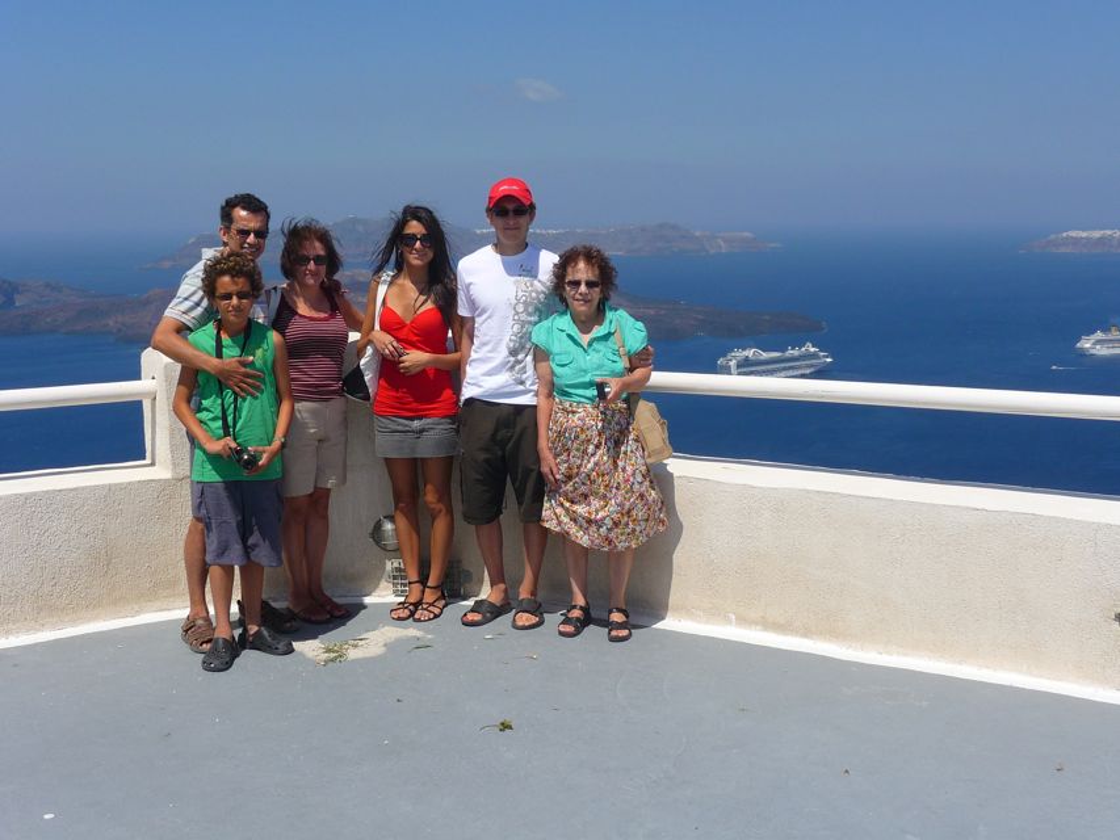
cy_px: 420
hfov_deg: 46.8
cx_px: 560
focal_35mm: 40
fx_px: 1294
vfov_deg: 36.0
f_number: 9
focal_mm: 6.7
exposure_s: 1/250
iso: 100
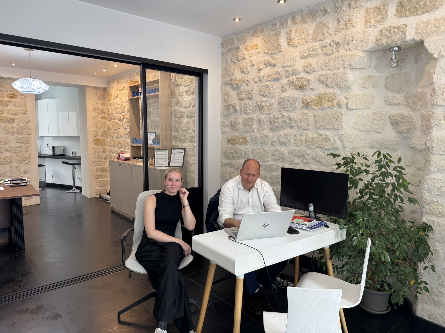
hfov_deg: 71.6
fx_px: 309
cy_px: 166
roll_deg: +0.2
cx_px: 222
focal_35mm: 24
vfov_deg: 56.8
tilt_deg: -5.4
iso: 100
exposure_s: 1/100
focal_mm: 6.76
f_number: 1.78
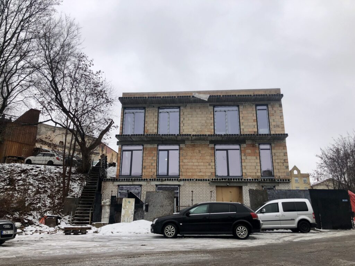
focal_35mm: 28
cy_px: 133
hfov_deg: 63.4
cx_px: 178
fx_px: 287
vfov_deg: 49.7
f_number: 1.8
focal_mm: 4
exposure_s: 1/195
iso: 20
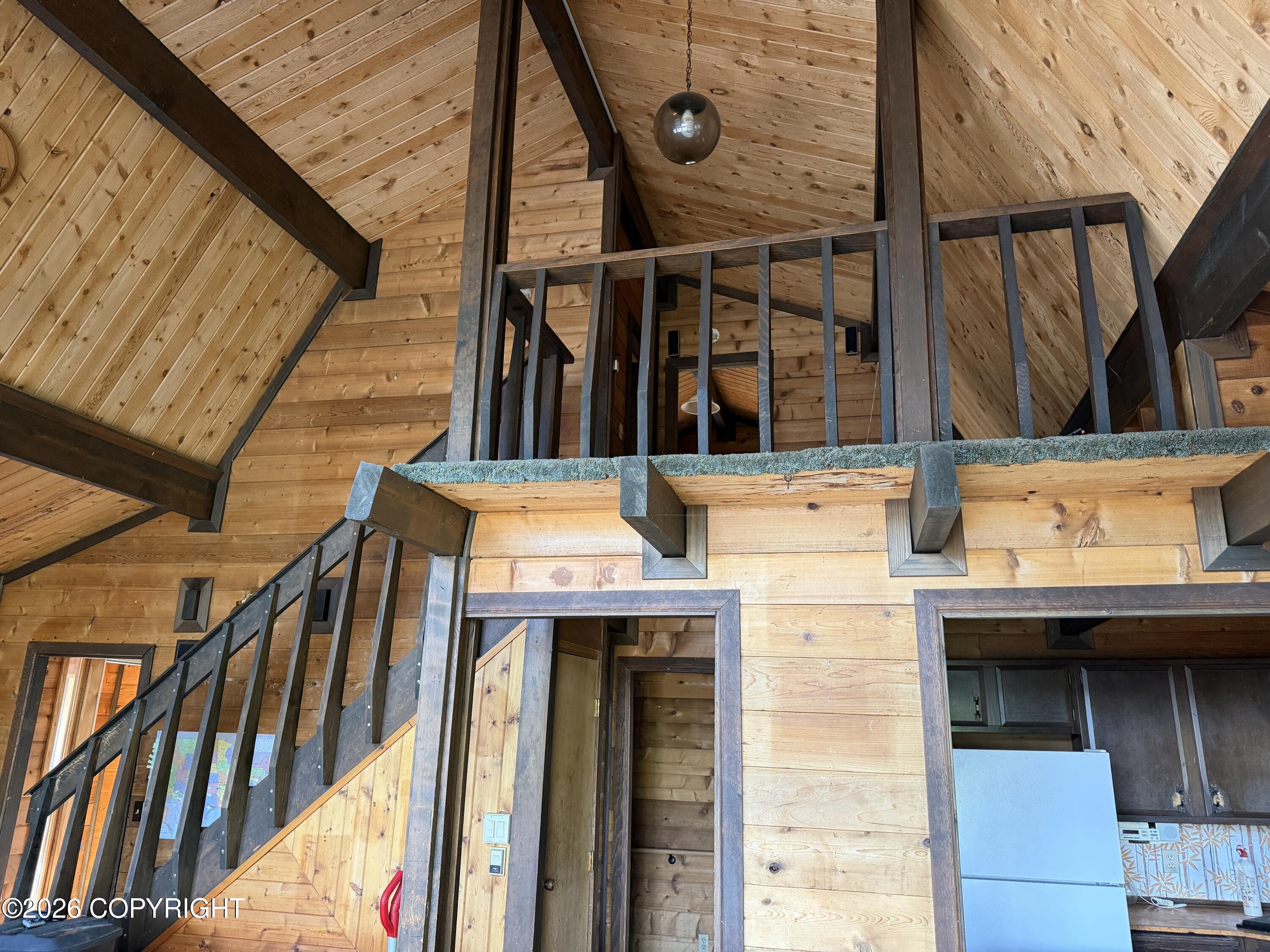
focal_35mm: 24
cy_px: 476
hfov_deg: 71.6
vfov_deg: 56.8
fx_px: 881
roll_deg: -1.4
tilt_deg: +14.2
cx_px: 635
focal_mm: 6.76
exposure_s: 1/60
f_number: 1.78
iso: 400
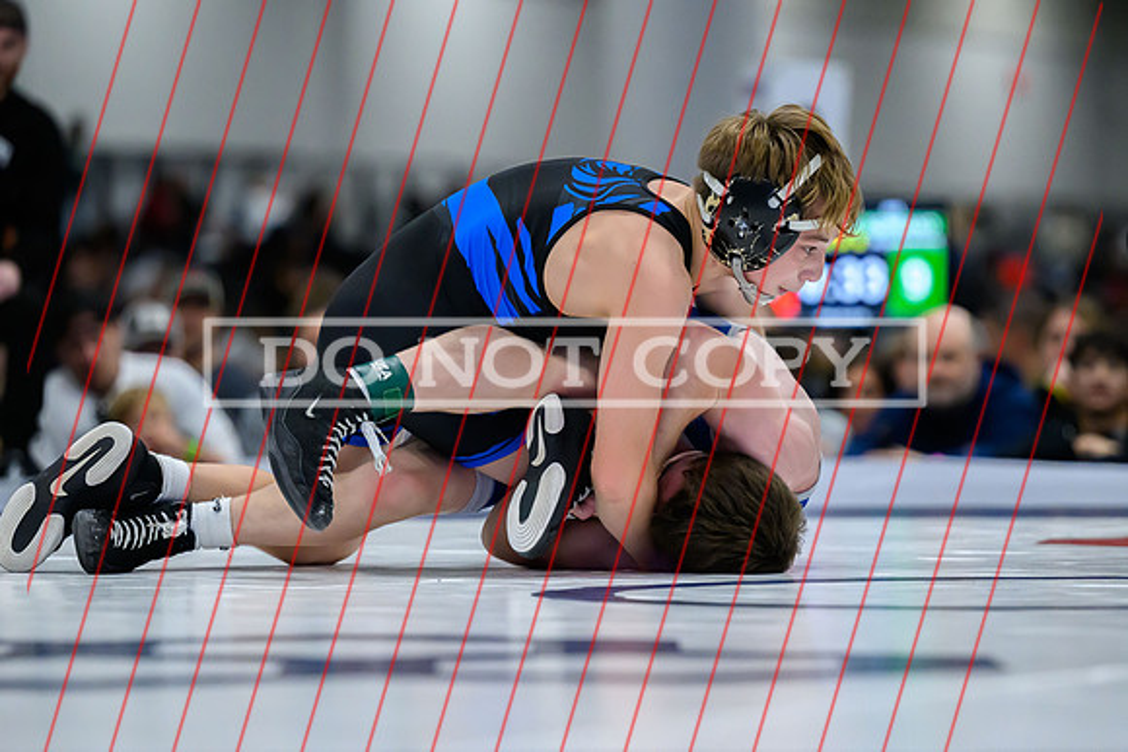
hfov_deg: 10.6
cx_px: 650
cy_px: 380
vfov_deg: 7.1
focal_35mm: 195
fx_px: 6103
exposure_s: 1/800
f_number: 2.8
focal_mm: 140
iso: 8000
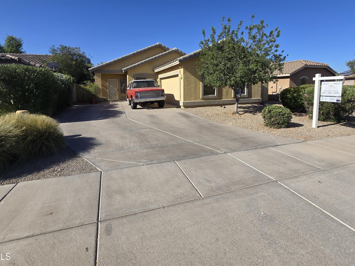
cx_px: 174
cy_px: 108
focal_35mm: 16
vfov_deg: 77.3
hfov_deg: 94.5
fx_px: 164
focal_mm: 2.2
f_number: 2.2
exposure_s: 1/2859
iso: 50
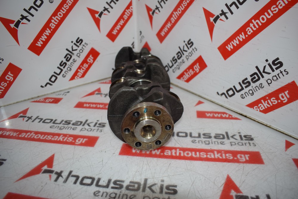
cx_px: 149
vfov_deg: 47.9
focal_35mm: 27
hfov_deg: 67.4
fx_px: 224
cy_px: 100
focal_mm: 18
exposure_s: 1/200
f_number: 3.5
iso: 500
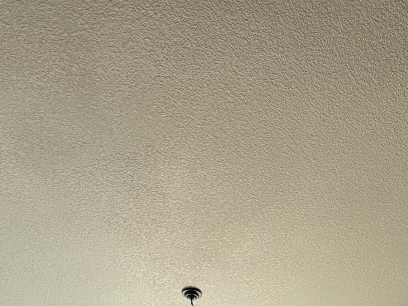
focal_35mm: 41
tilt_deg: +2.9
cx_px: 308
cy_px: 441
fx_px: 483
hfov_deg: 44.2
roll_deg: +2.6
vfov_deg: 26.8
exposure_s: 1/259
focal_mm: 2.22
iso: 40
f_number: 2.2
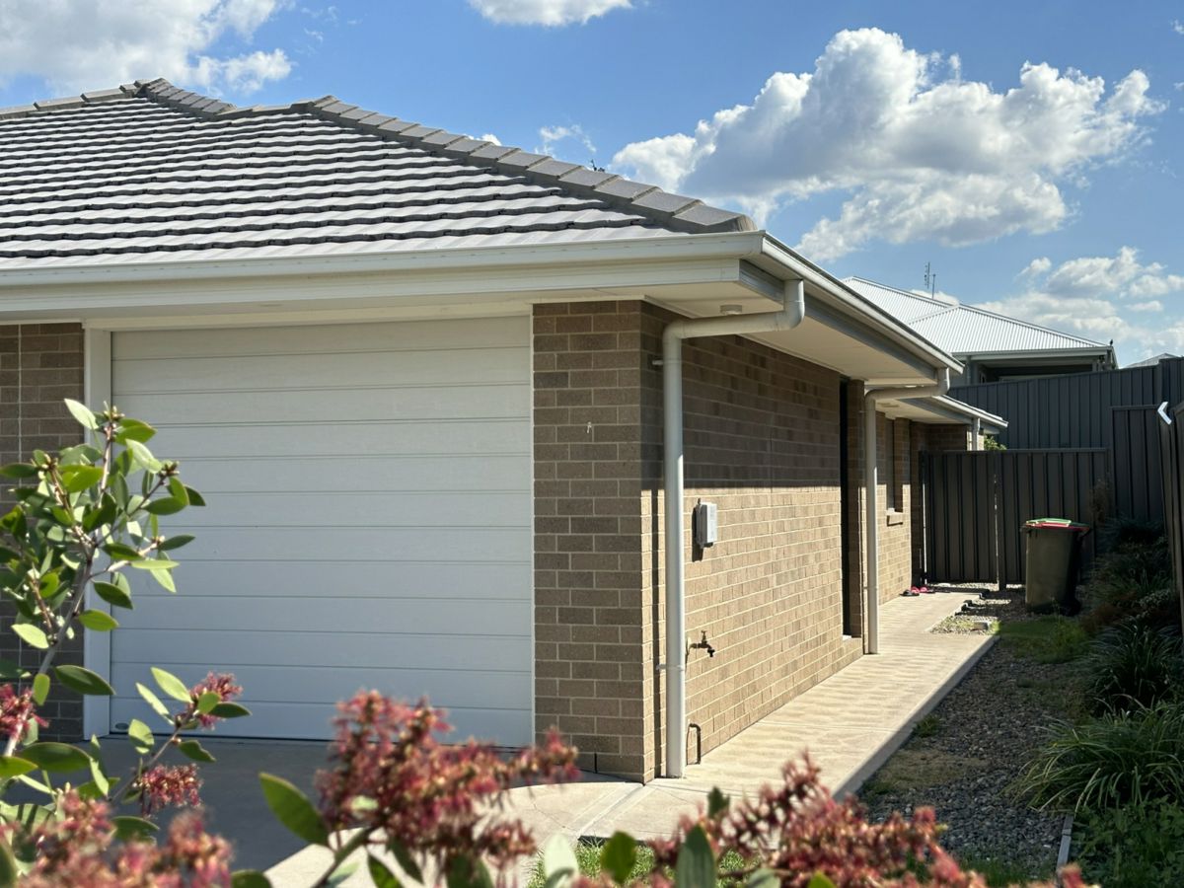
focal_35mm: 48
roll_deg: +1.0
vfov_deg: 30.3
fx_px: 1642
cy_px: 444
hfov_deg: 39.7
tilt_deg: +1.2
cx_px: 592
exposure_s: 1/2809
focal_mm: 6.86
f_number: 1.78
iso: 64
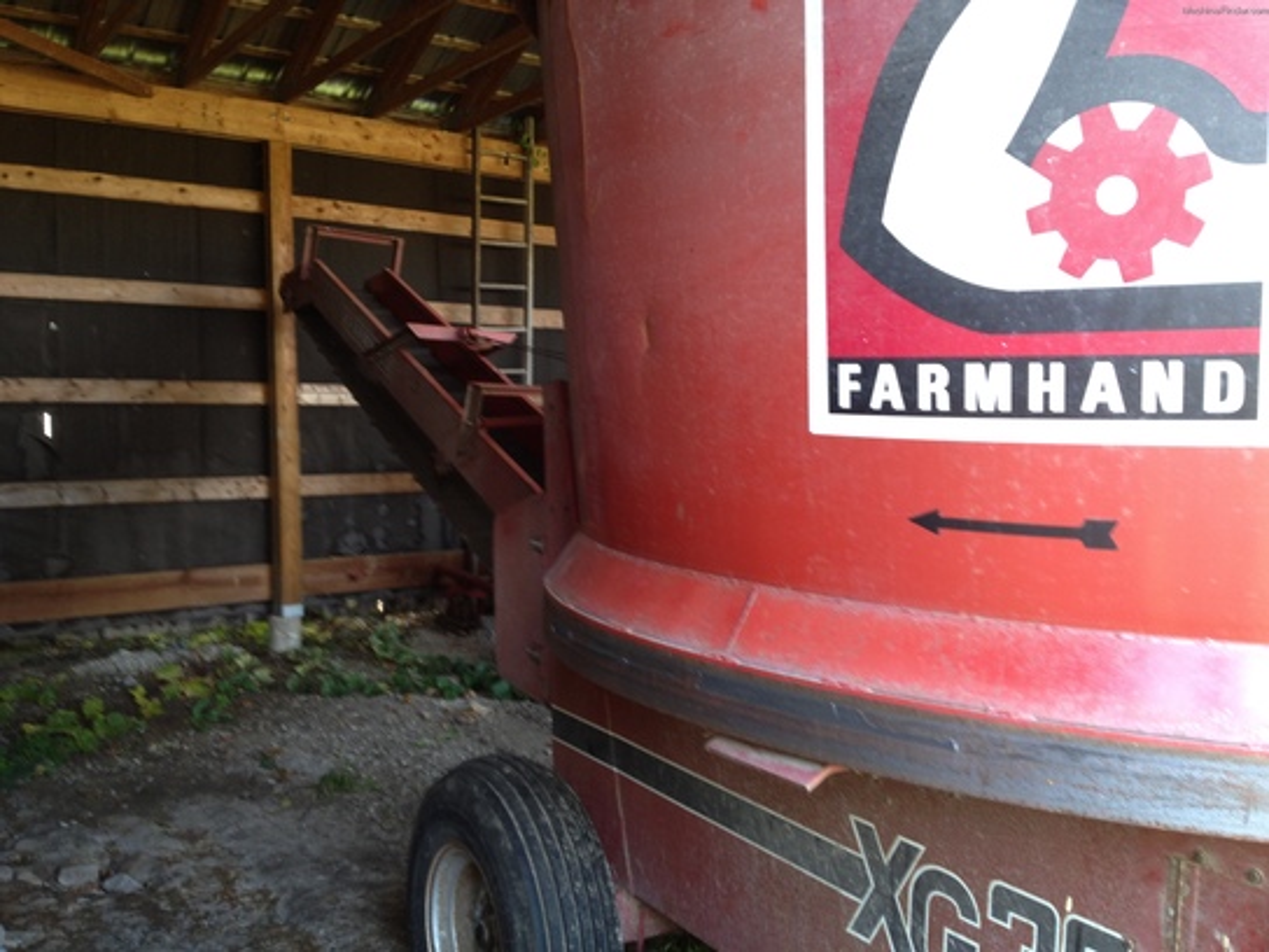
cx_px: 634
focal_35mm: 35
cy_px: 476
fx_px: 1283
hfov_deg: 52.6
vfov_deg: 40.7
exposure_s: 1/30
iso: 50
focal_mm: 4.28
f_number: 2.4
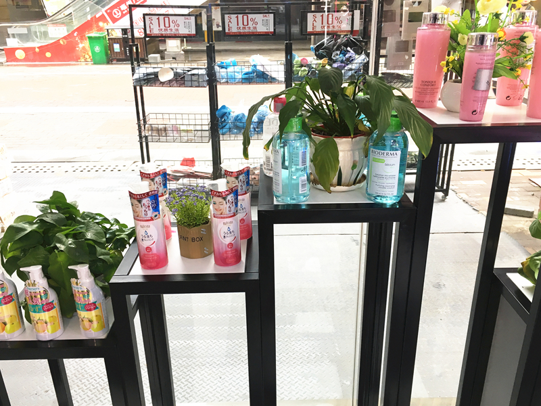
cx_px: 270
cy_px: 203
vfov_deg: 48.2
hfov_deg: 61.7
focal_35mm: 29
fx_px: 453
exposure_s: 1/33
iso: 32
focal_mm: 4.15
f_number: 2.2
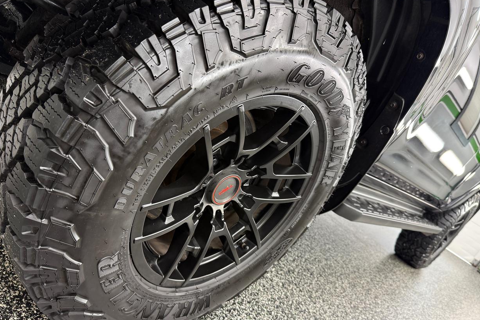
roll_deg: -32.9
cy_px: 182
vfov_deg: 49.4
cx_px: 238
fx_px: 347
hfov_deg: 69.4
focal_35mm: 26
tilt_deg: -13.5
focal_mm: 6.76
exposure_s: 1/60
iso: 160
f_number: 1.78
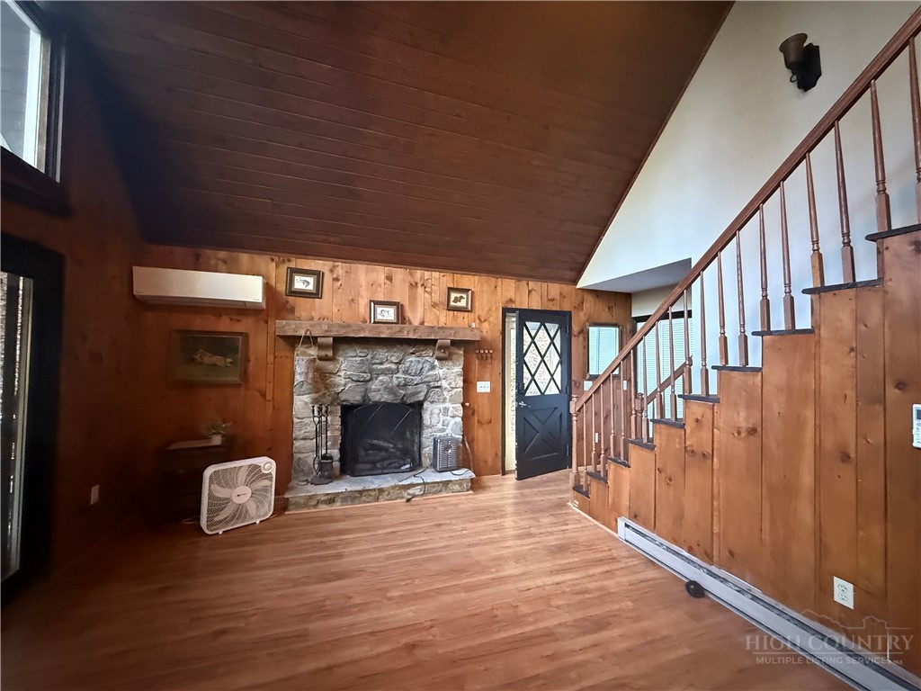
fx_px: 372
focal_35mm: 14
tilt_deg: +2.5
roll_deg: -1.5
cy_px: 346
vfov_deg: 85.7
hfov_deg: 102.1
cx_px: 460
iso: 1250
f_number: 2.2
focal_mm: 2.22
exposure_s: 1/40
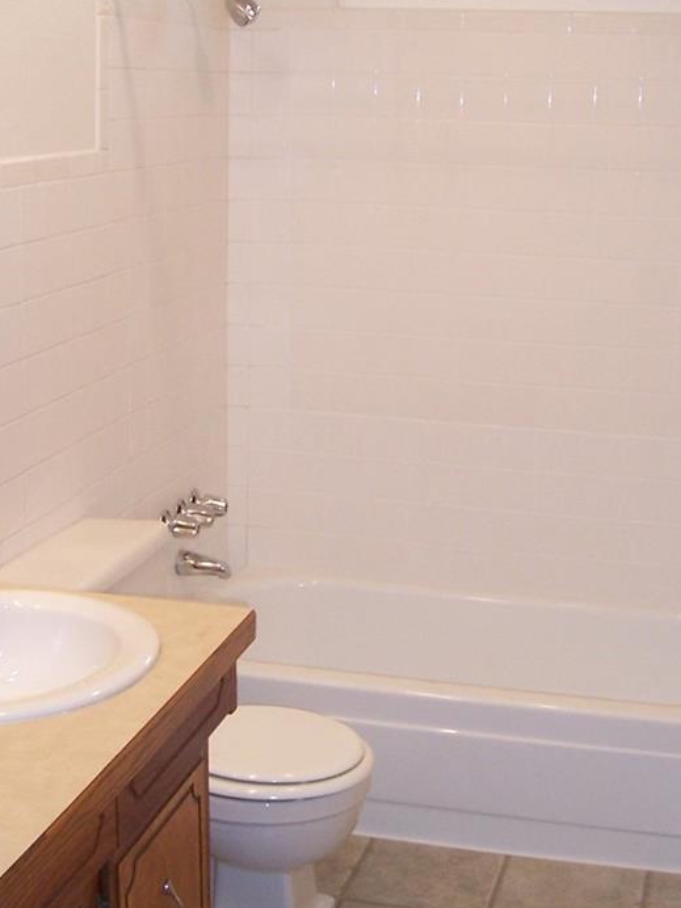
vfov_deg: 32.7
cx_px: 348
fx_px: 1548
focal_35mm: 59
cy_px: 403
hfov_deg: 24.8
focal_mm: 5.6
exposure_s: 1/90
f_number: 2.7
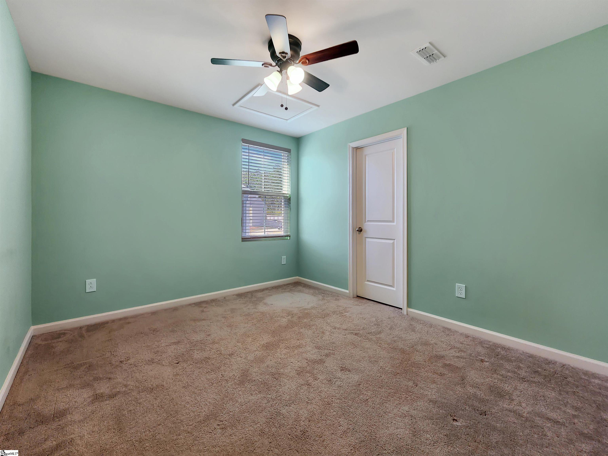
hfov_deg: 106.2
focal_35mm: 13
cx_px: 304
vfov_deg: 89.9
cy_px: 228
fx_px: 228
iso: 80
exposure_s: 1/60
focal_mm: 2.2
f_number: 2.2
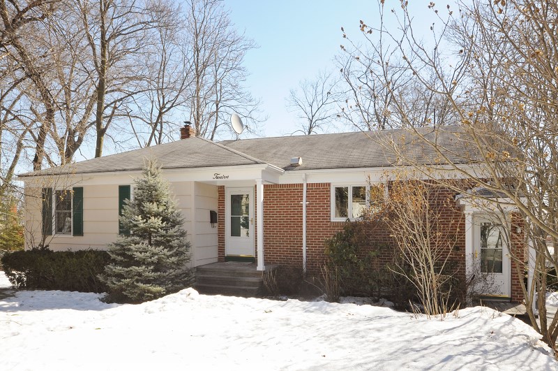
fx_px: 395
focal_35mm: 26
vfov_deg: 50.3
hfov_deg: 70.5
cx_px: 279
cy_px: 186
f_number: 11
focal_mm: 17
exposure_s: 1/125
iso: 200
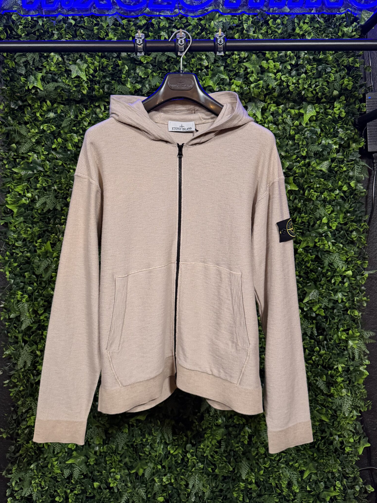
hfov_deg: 46.8
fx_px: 436
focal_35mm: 30
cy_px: 234
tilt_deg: -3.5
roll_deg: +0.0
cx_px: 182
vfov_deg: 59.9
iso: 320
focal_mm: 6.76
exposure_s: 1/51
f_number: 1.78
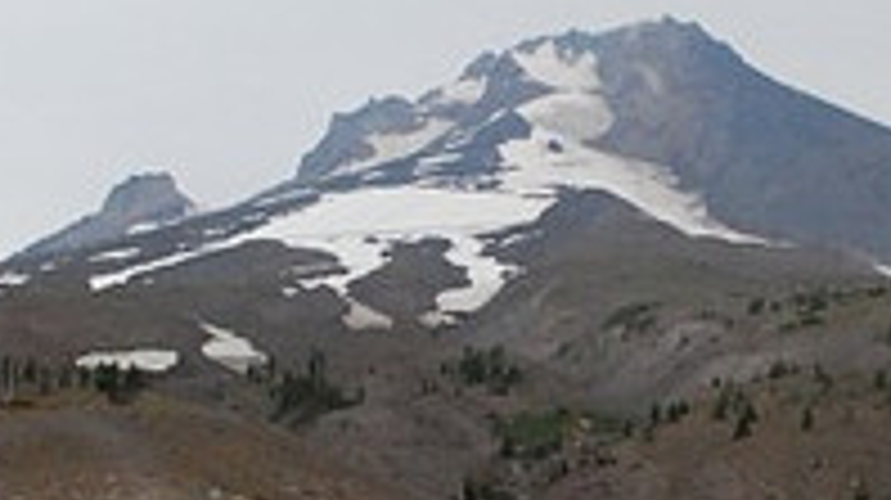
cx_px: 558
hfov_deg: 25.5
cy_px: 385
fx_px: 1959
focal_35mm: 83
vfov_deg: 14.5
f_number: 4
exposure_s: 1/4000
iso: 1600
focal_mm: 18
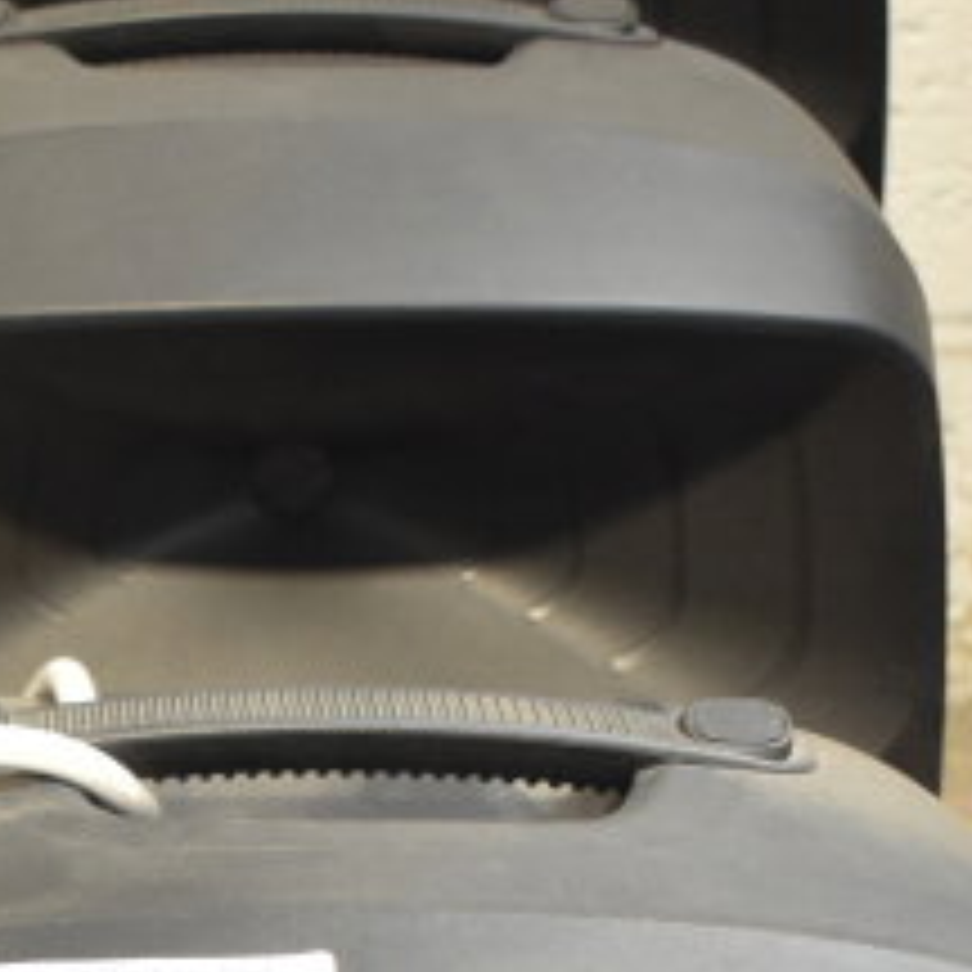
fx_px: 4981
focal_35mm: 157
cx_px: -22
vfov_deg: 10.7
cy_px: 1532
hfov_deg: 11.0
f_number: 4.2
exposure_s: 1/50
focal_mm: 29
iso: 800
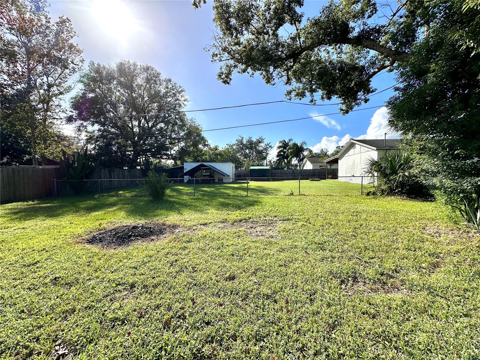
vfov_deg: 85.7
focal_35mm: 14
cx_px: 240
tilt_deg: -1.2
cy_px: 180
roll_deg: -0.1
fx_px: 194
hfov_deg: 102.1
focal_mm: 2.22
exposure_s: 1/2304
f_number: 2.2
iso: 50
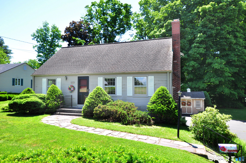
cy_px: 82
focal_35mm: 26
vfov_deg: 50.3
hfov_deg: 70.5
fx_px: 174
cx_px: 123
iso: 640
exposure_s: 1/320
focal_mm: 17
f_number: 8
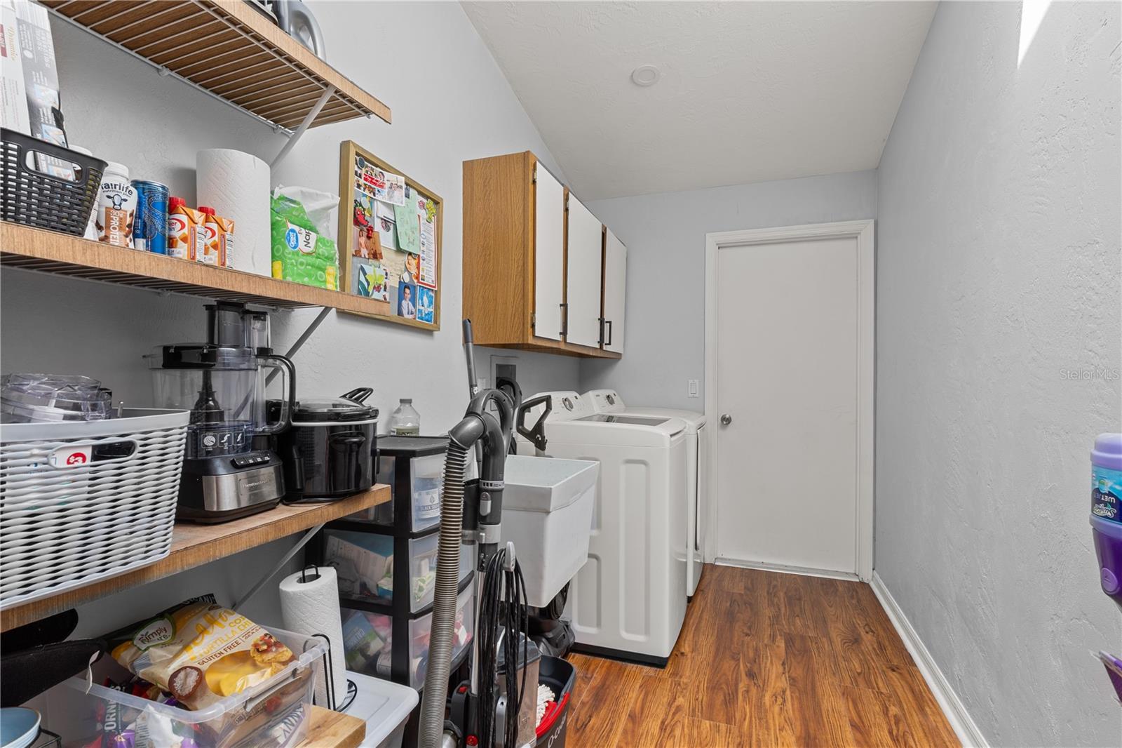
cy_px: 374
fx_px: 514
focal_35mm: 16
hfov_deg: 95.0
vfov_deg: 72.0
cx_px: 561
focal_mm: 11
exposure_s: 1/1.25
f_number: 8
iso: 100
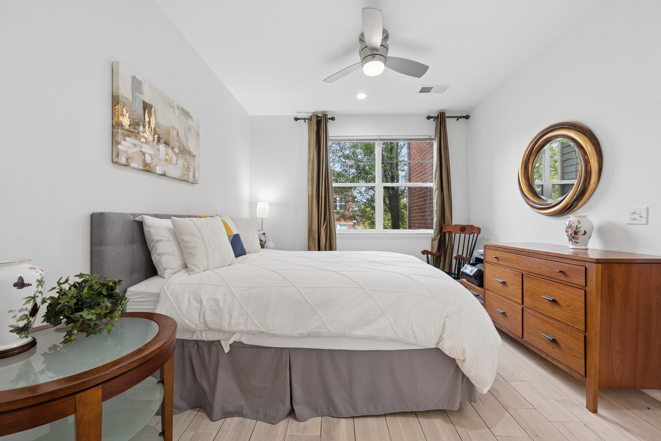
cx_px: 330
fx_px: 257
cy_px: 220
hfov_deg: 104.3
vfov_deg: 81.2
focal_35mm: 14
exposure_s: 1/60
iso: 640
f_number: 8
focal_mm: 14
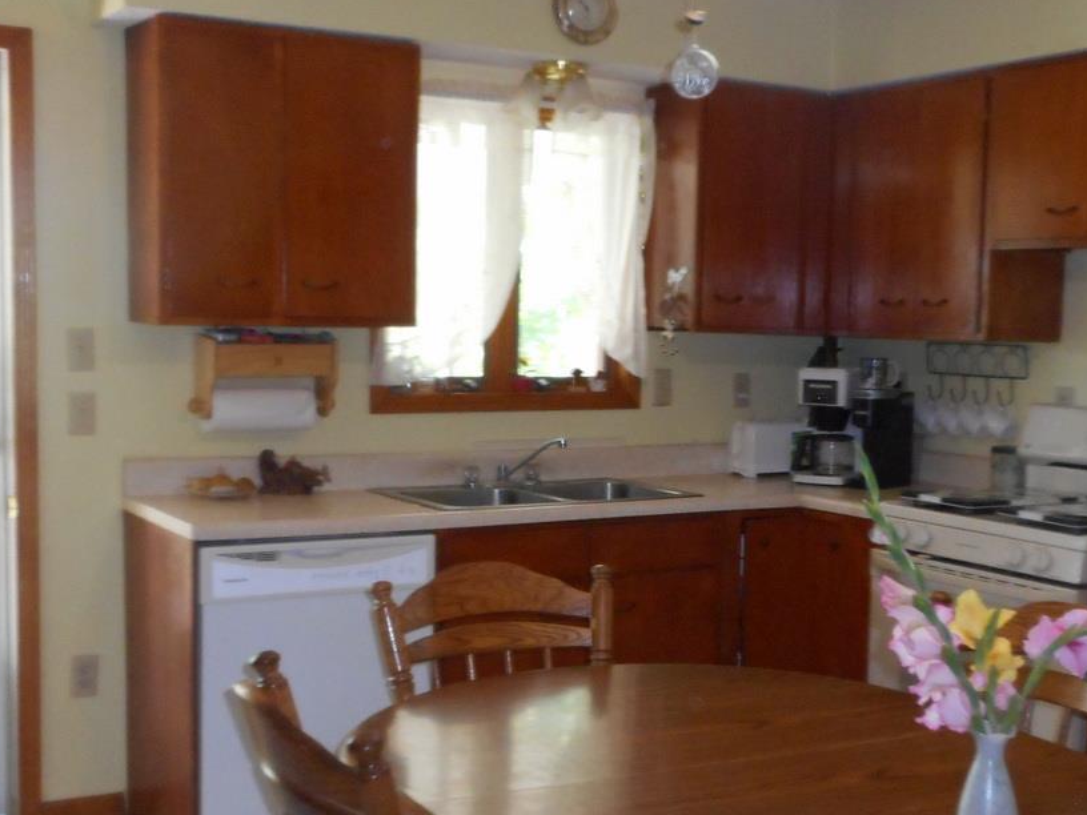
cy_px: 485
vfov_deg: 29.6
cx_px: 667
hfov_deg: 38.7
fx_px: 1539
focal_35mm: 49
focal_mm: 4.5
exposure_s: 1/25
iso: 280
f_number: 3.7
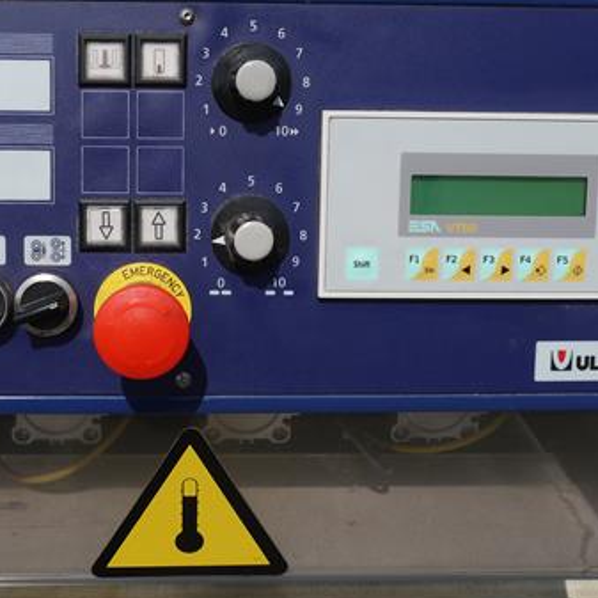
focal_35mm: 47
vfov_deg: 35.9
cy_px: 225
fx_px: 919
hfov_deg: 35.6
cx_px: 183
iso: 100
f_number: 8
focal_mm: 14
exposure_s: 1/640
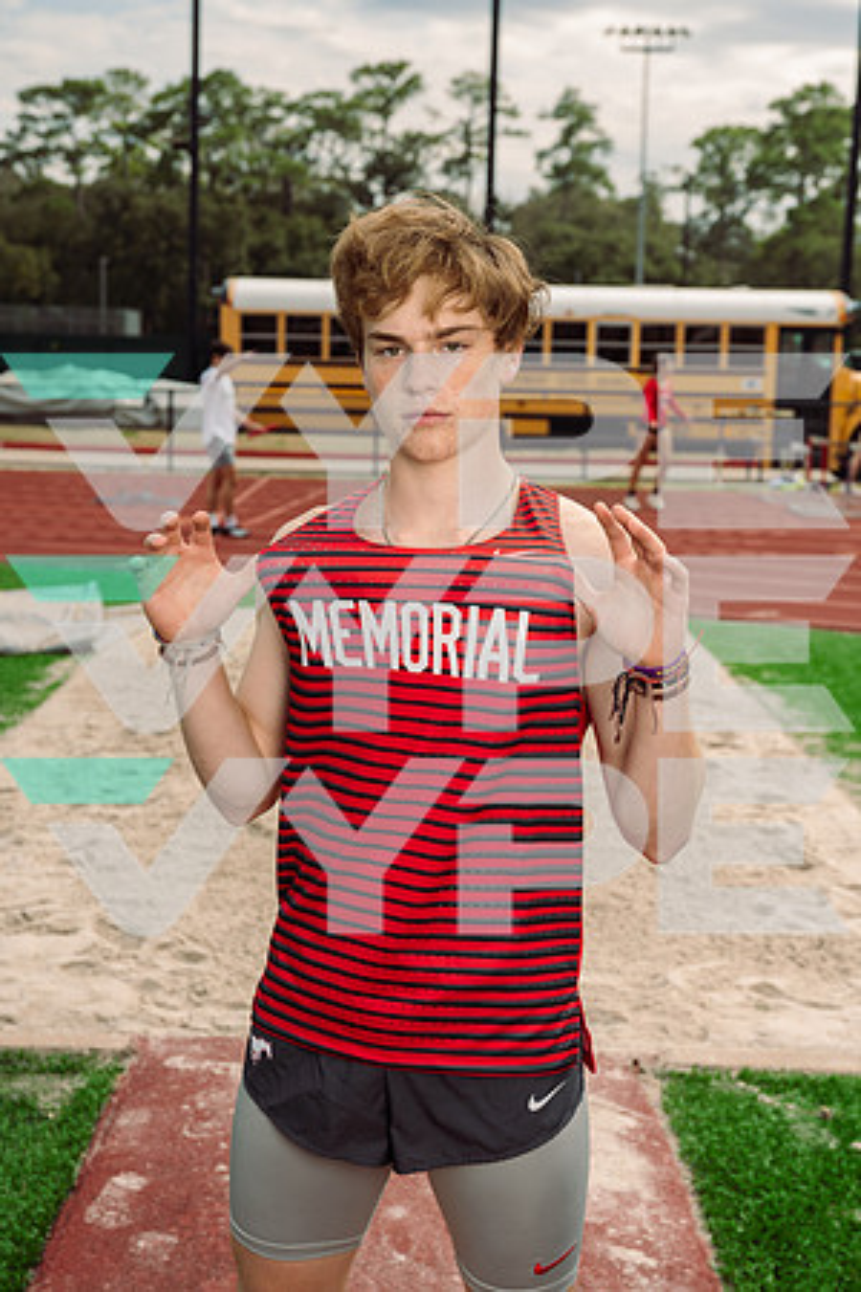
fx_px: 2045
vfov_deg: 35.1
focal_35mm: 57
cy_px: 646
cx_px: 430
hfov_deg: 23.8
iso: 80
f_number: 6.3
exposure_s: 1/250
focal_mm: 57
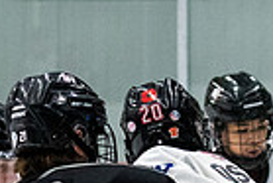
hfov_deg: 3.2
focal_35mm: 637
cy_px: 287
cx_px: 90
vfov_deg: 2.2
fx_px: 4836
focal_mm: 78
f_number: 2.8
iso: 2500
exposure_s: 1/640
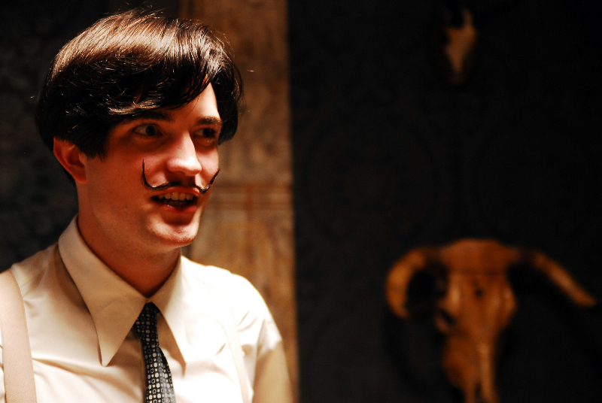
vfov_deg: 18.2
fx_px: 1256
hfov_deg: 27.0
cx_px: 301
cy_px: 202
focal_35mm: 75
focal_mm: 50
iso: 400
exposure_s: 1/6
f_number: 2.8
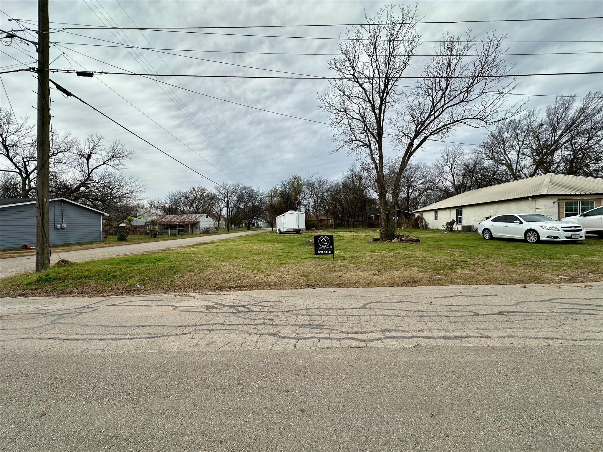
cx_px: 302
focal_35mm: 14
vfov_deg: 85.7
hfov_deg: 102.1
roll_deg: +0.5
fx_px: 244
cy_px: 226
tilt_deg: -0.2
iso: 40
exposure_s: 1/1689
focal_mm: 2.22
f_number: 2.2
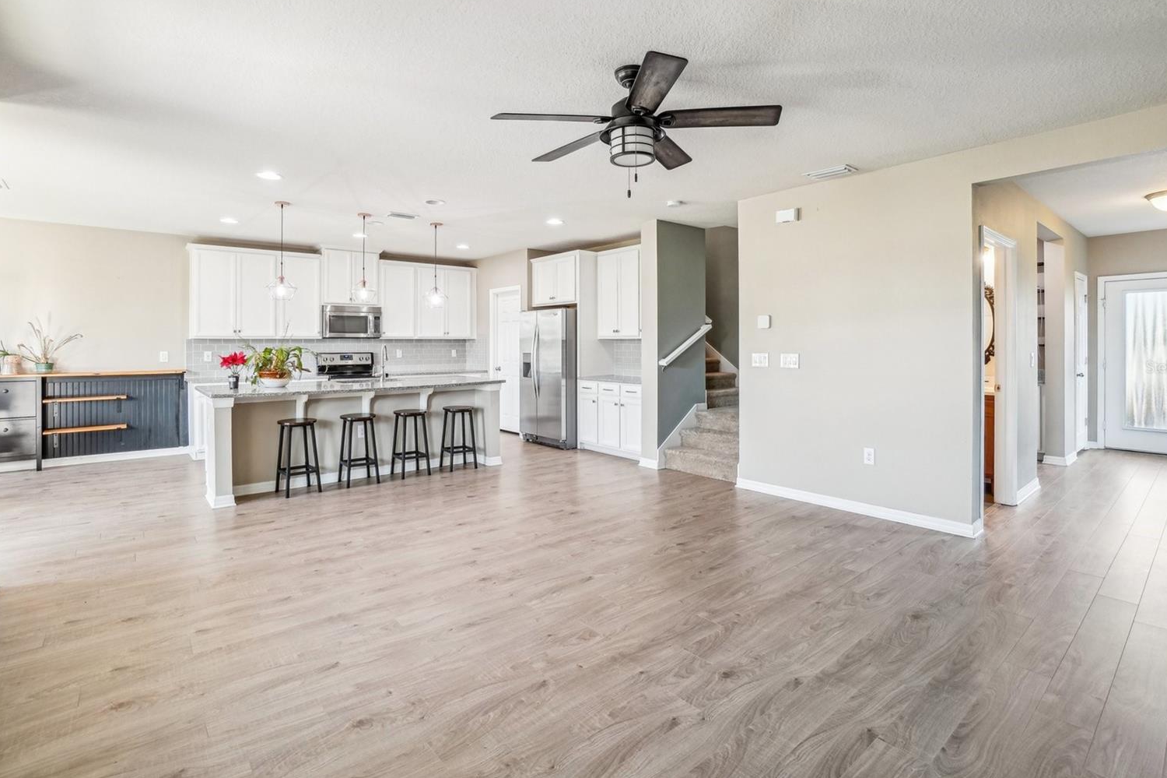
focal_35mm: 16
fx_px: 518
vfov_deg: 73.6
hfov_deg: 96.7
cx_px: 593
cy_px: 367
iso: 400
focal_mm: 10
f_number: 8
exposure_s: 1/13
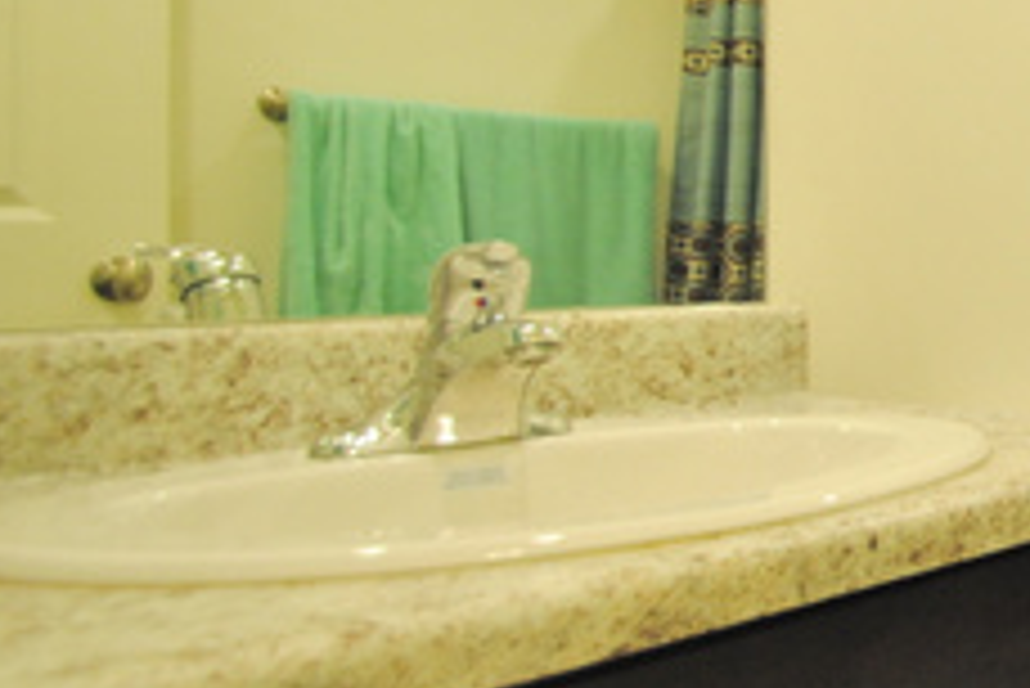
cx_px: 1394
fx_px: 1202
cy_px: 265
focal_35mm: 42
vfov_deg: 31.8
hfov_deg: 32.4
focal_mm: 10
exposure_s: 1/25
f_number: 3.5
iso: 400
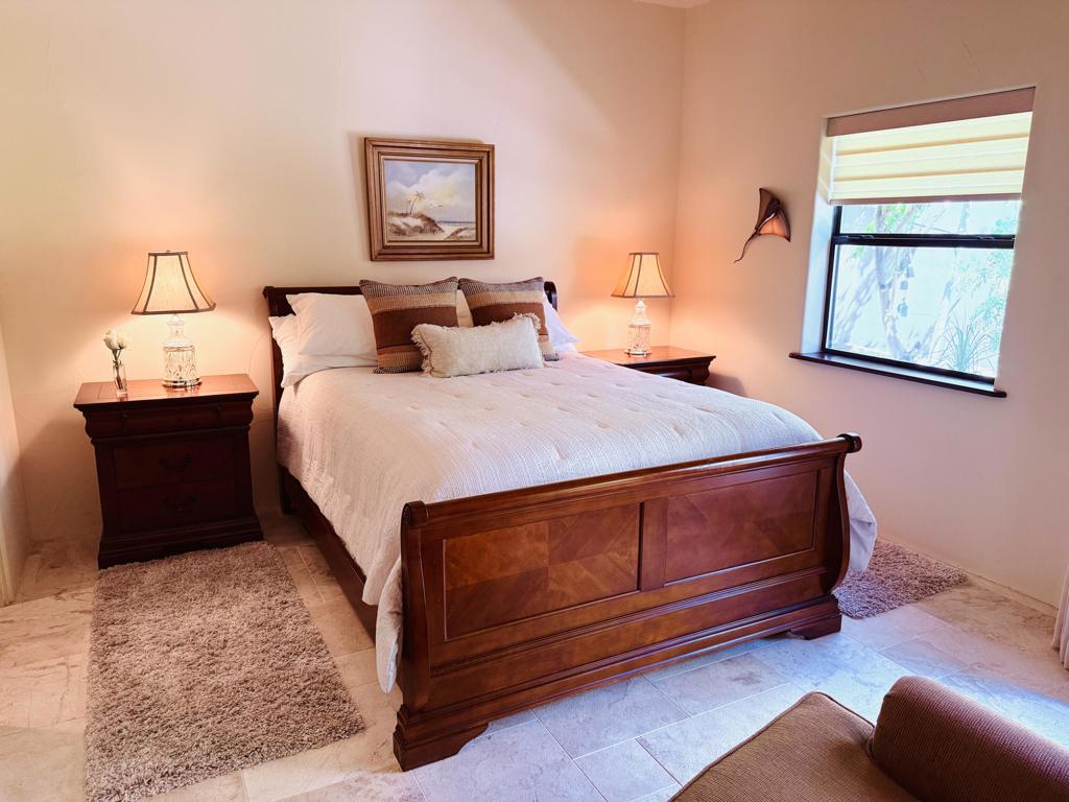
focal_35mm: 24
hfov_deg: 71.6
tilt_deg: -12.9
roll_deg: -0.7
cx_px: 534
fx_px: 741
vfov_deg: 56.8
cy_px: 401
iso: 250
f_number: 1.78
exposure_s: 1/120
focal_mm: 6.76
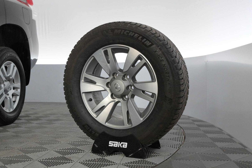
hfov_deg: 45.0
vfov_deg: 30.8
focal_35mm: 44
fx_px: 304
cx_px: 126
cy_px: 84
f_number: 5.6
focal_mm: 29
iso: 2500
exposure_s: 1/125
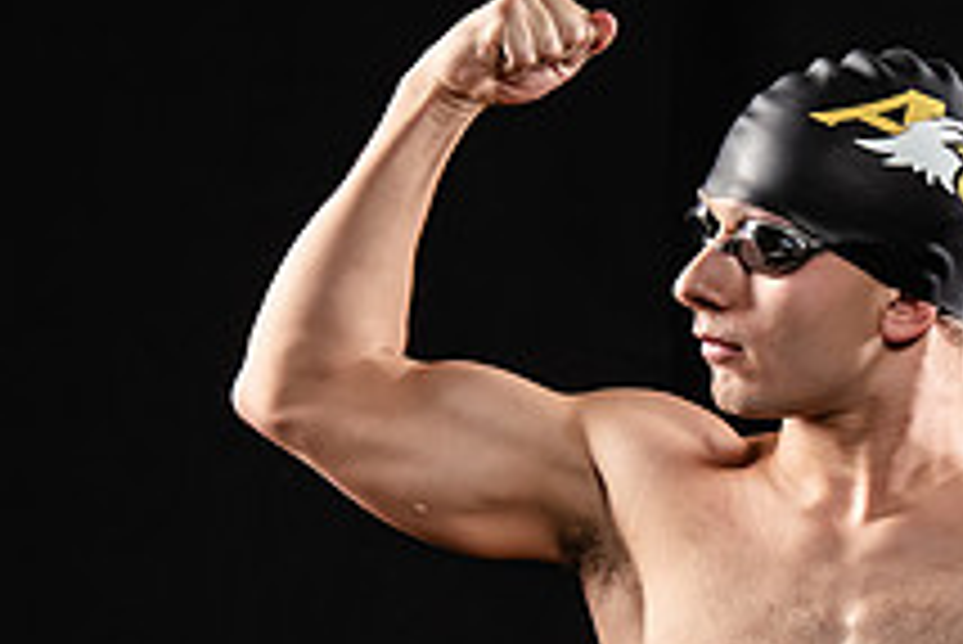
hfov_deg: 6.1
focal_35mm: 339
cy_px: 678
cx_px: 1017
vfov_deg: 4.1
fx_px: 9074
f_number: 6.3
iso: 400
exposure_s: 1/200
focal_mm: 125
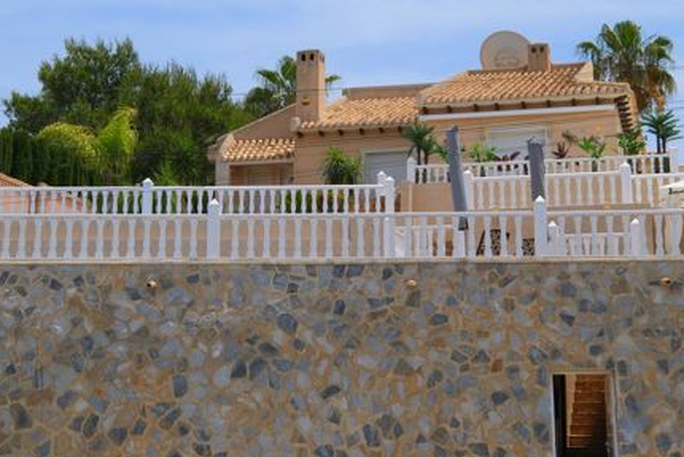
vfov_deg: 22.9
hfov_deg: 33.7
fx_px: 1121
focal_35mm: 59
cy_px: 140
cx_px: 440
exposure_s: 1/640
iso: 160
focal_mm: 24
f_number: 8
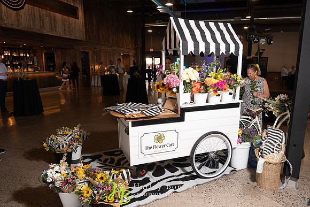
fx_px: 224
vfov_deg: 49.5
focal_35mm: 26
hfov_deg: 69.2
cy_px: 112
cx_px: 168
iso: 1250
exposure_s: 1/125
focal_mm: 24
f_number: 4
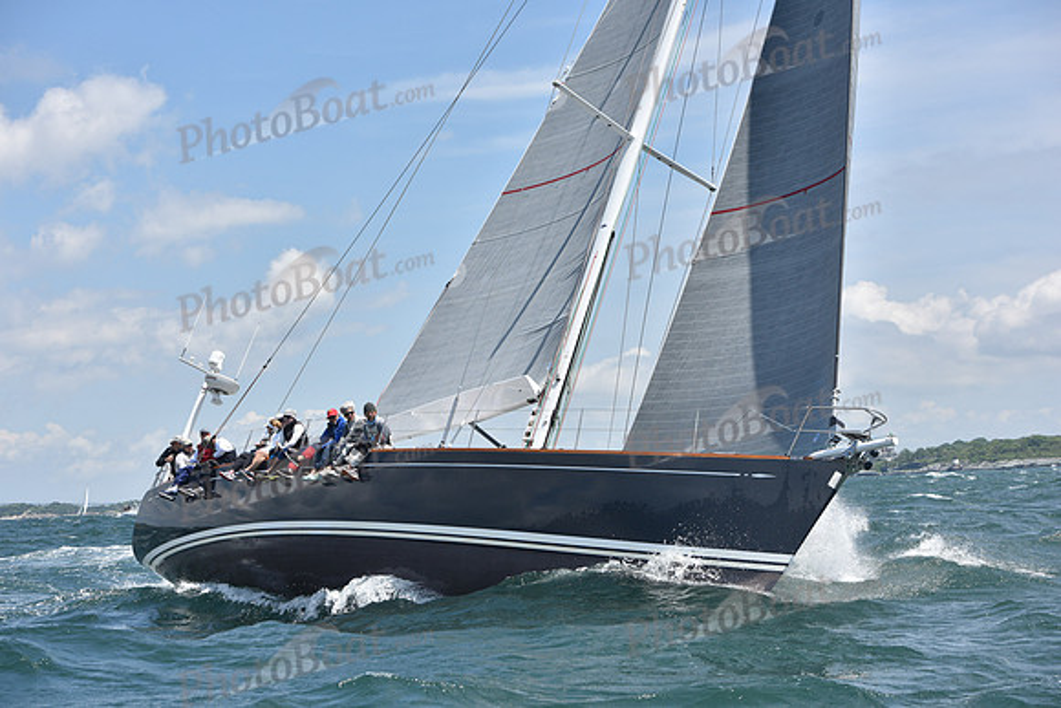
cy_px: 354
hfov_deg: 28.8
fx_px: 2063
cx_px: 530
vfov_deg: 19.5
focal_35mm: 70
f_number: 6.3
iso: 250
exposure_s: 1/1250
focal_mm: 70
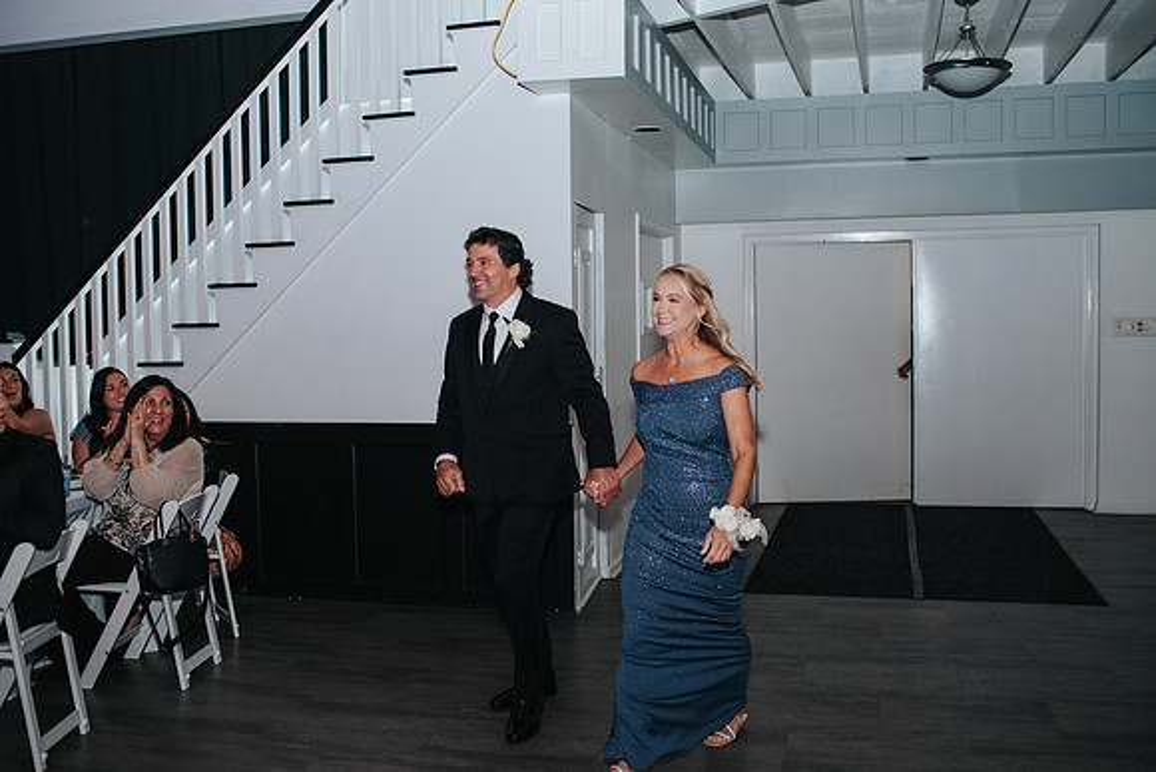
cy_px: 386
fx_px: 1140
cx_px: 578
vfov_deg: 37.4
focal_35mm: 36
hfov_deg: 53.8
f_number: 2.8
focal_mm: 35
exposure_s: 1/200
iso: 1000
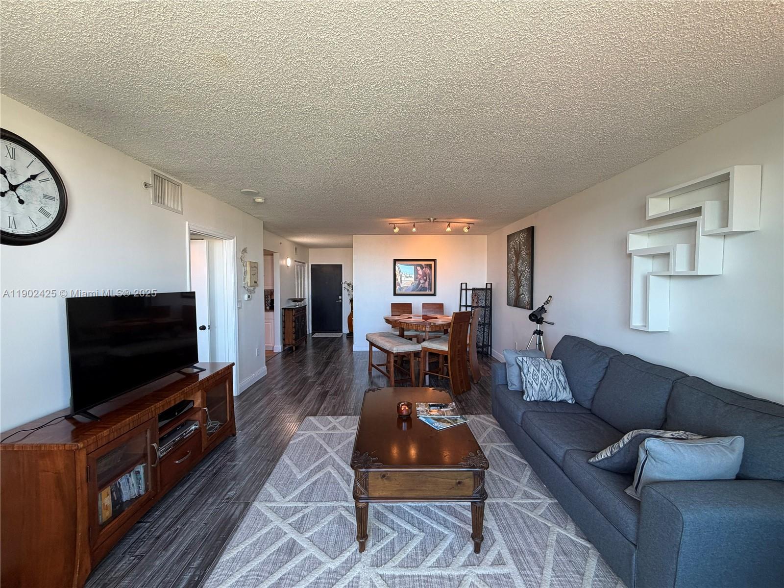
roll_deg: -0.4
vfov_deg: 85.7
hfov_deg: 102.1
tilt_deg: -2.1
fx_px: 317
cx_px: 392
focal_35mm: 14
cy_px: 294
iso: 200
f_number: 2.2
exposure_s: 1/120
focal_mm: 2.22
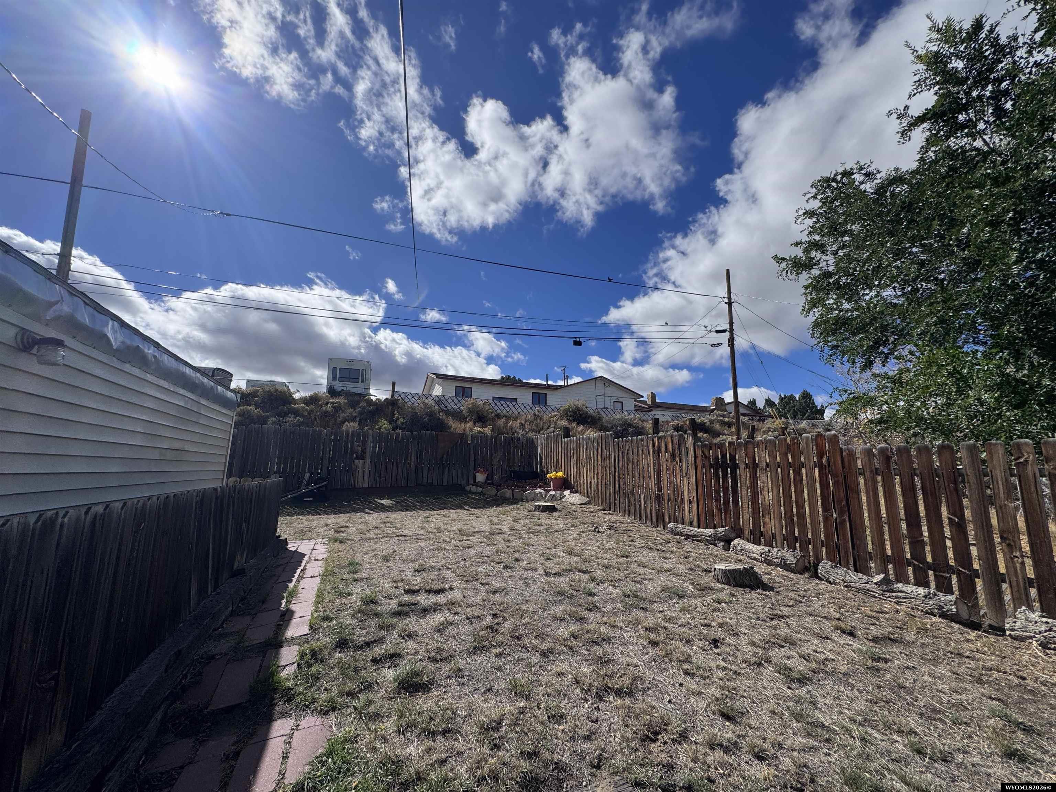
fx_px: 427
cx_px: 528
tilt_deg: +11.2
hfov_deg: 102.1
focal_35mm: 14
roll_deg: -1.8
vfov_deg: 85.7
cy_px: 396
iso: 32
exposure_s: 1/4630
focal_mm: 2.22
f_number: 2.2
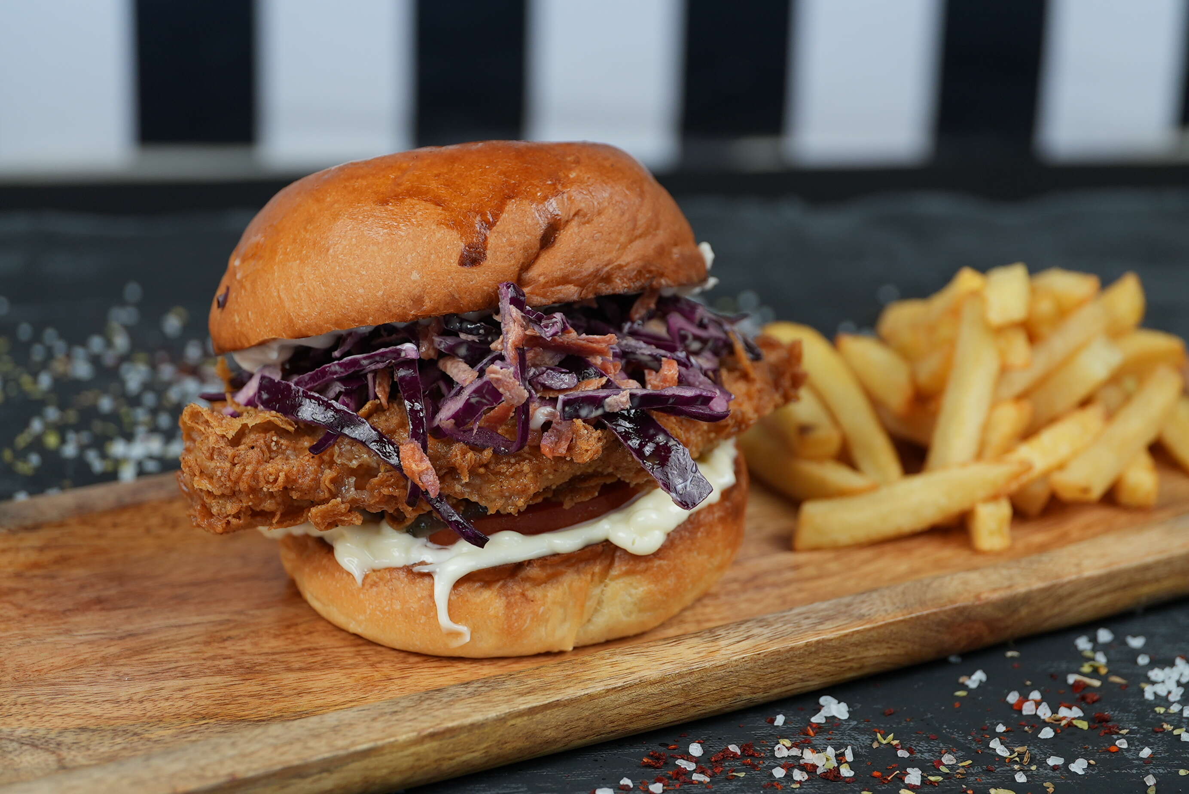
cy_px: 397
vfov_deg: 18.2
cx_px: 594
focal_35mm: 75
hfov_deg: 27.0
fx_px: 2478
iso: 400
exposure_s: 1/160
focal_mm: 50
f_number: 4
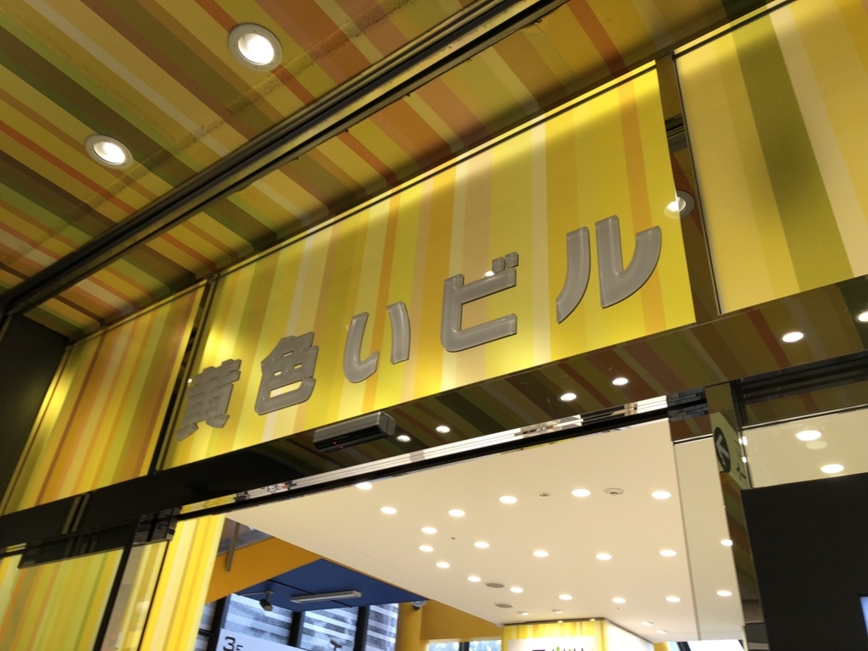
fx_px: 702
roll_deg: -7.3
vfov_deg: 49.7
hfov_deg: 63.4
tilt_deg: +34.7
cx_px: 434
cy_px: 326
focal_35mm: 28
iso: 40
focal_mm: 4
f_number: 1.8
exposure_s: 1/100
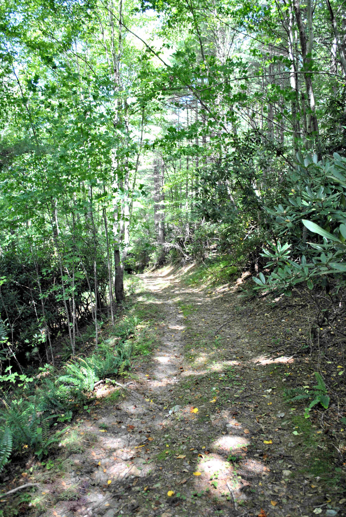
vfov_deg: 67.3
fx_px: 388
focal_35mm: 27
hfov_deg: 48.0
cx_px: 173
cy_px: 258
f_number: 4
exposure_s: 1/80
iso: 400
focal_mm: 18
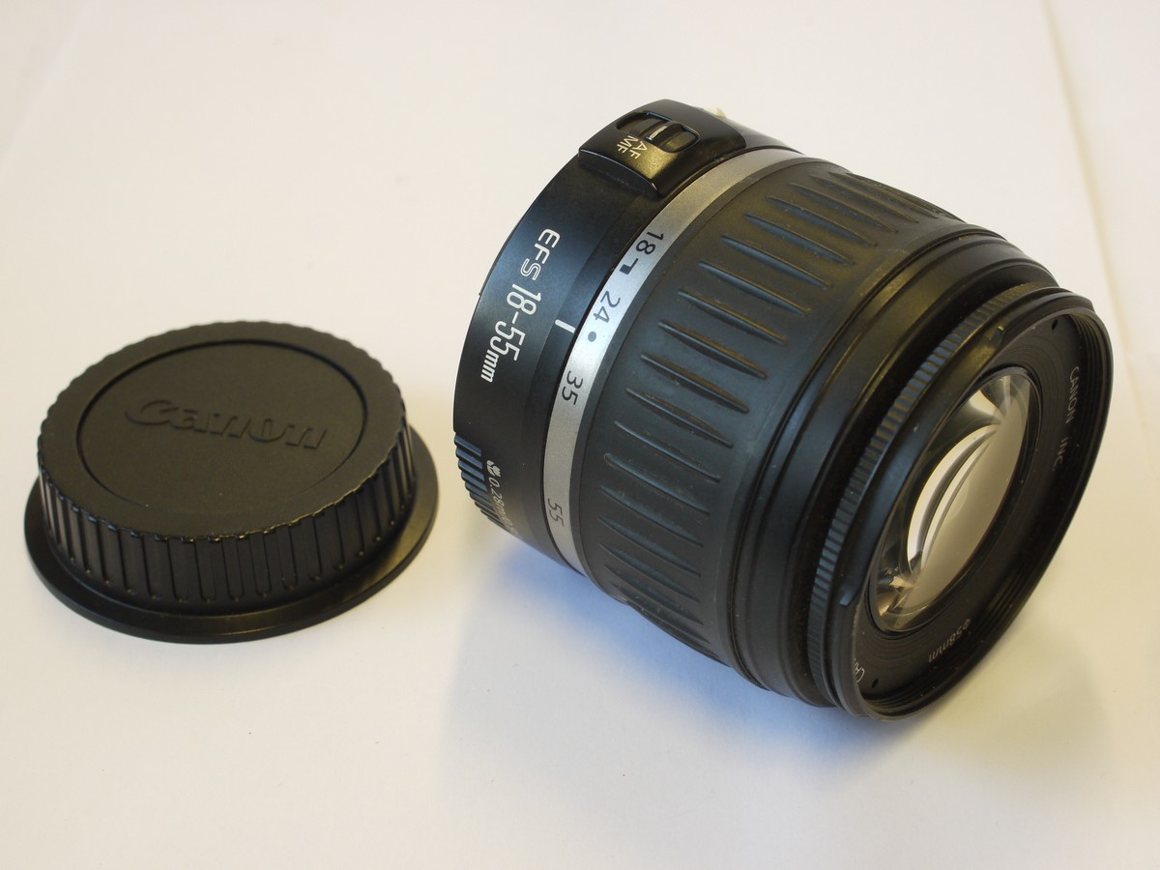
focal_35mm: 60
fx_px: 2011
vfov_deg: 24.4
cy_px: 435
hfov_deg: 32.2
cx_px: 580
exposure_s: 1/20
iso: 400
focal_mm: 30
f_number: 8
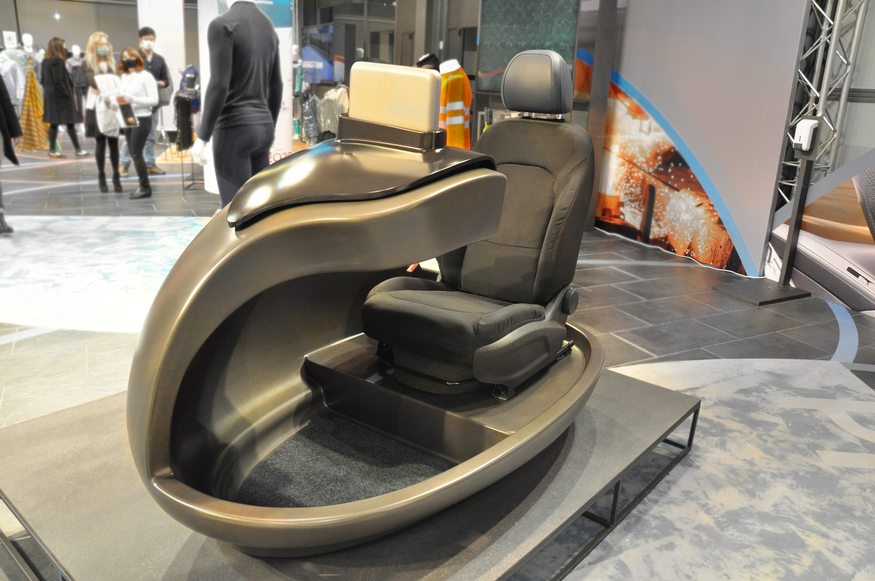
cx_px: 438
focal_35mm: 27
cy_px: 290
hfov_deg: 67.4
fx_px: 655
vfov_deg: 47.8
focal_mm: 18
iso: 800
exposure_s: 1/40
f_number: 6.3
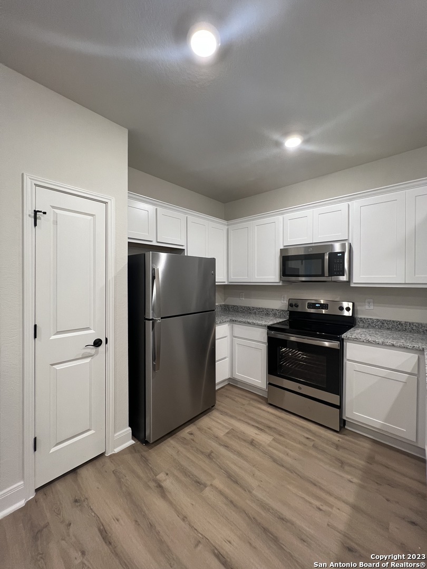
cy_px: 284
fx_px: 214
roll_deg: +0.0
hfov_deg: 89.9
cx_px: 214
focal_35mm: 13
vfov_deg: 106.2
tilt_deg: -0.5
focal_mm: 1.57
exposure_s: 1/120
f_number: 1.8
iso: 250
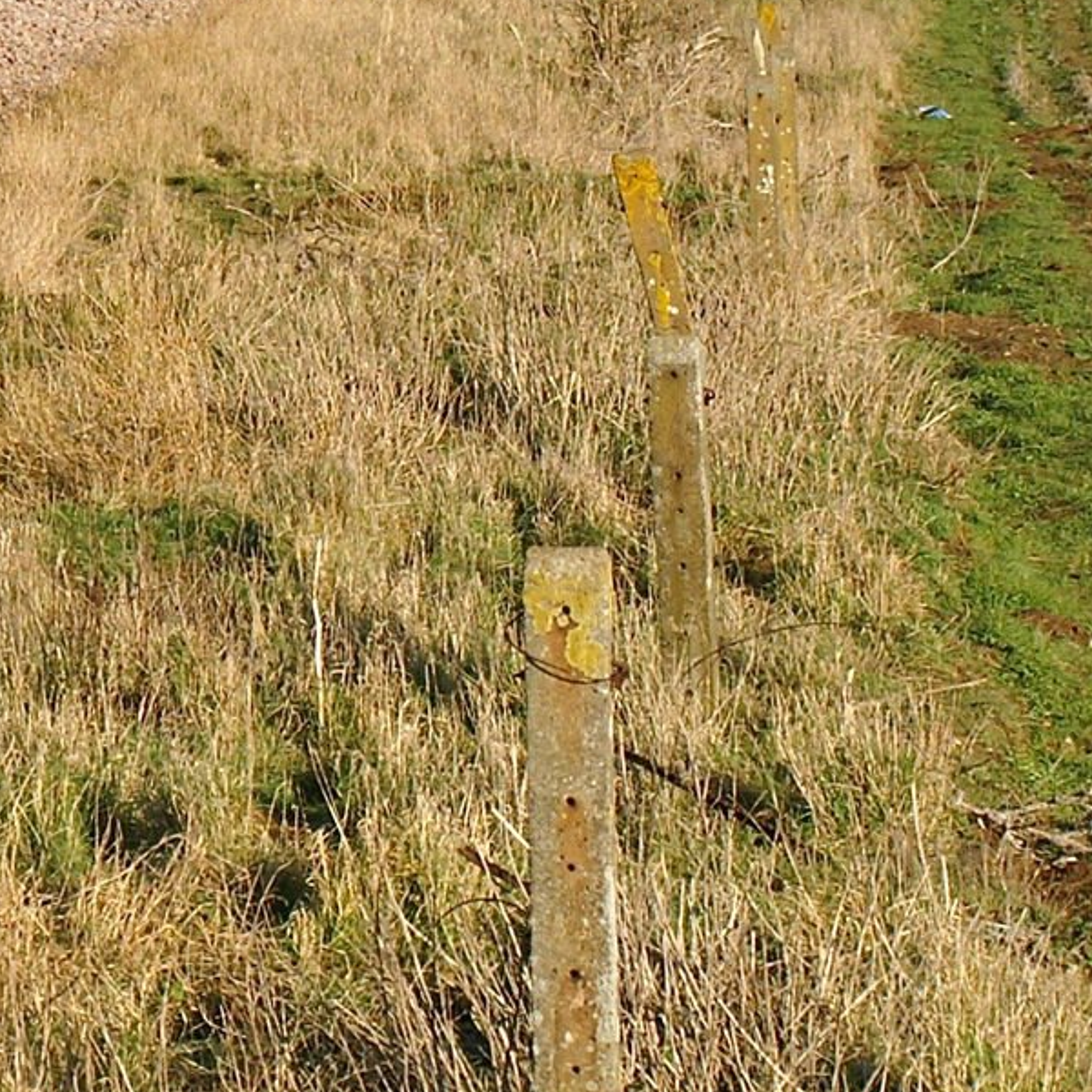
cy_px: -58
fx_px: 5818
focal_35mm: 163
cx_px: -479
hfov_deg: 10.4
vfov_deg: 10.6
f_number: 7.1
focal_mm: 40
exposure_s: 1/800
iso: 200
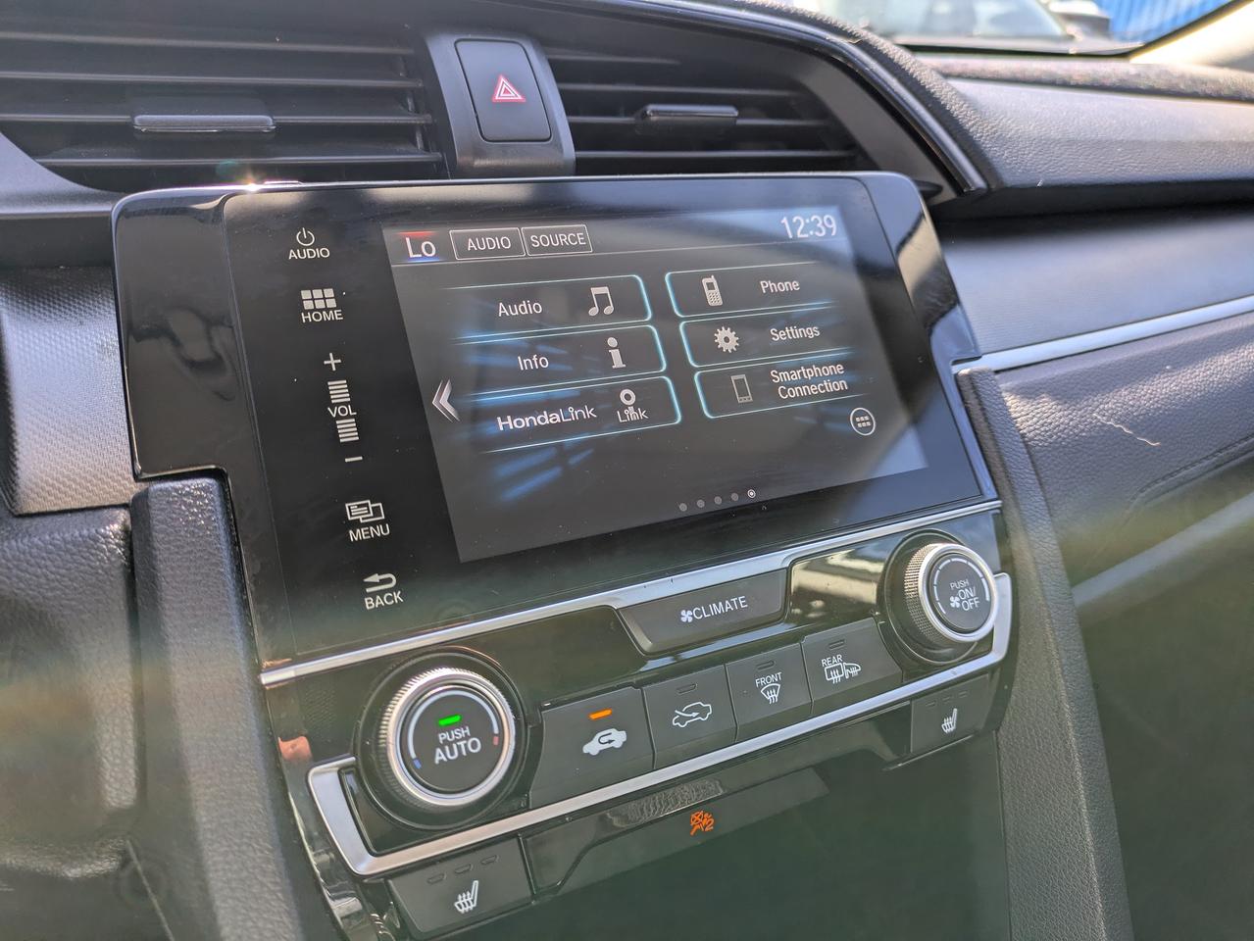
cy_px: 470
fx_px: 906
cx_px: 627
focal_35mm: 25
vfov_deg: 54.9
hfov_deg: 69.4
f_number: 1.89
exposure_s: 1/269
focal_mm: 5.43
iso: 45
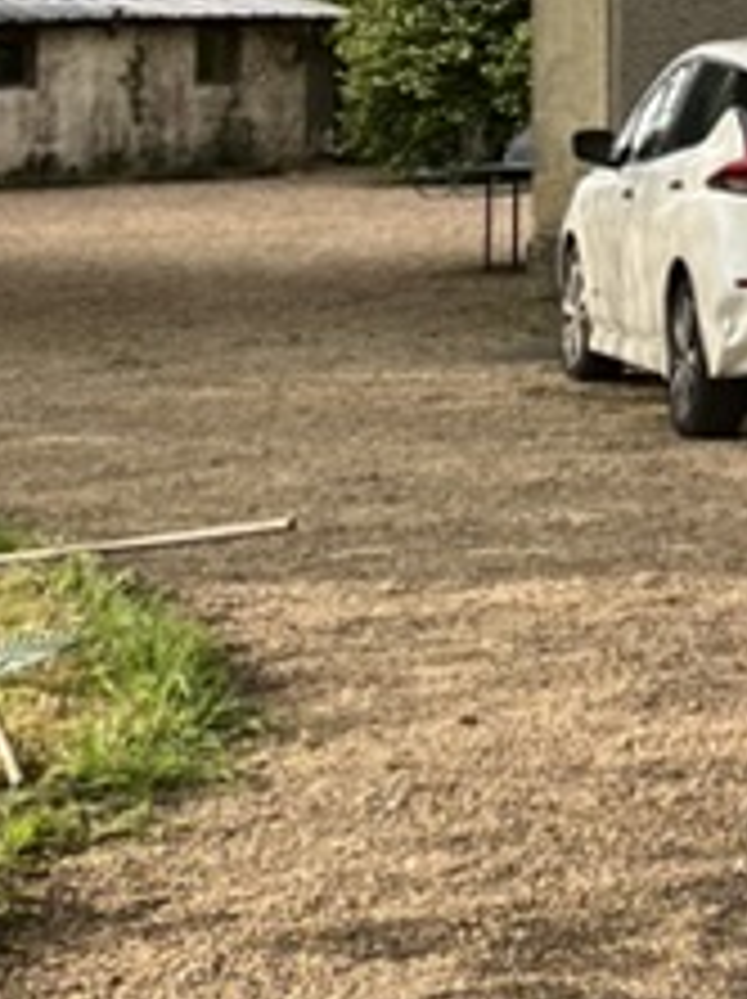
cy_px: -243
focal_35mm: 120
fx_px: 3459
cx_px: 1377
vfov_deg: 15.7
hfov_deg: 11.4
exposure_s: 1/728
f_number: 1.5
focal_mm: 5.7
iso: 50
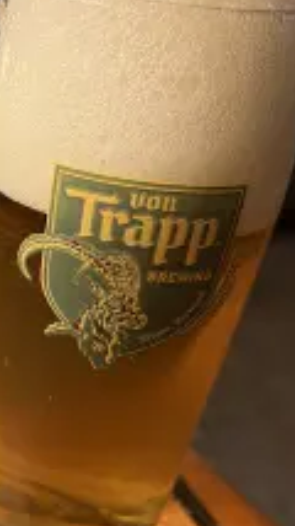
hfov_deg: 21.6
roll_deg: -7.3
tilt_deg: -27.6
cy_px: 297
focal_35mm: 53
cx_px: -15
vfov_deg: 39.1
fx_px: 739
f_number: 1.6
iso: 160
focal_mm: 5.96
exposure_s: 1/60
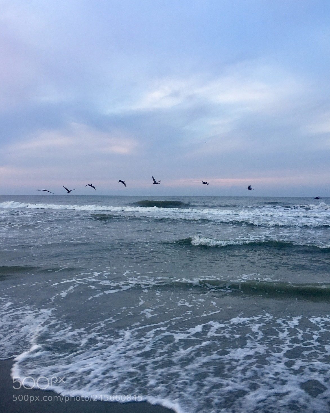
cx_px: 164
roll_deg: +0.3
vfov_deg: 57.1
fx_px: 378
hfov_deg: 47.1
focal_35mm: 31
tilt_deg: +0.8
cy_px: 194
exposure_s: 1/60
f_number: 2.2
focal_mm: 4.15
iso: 32
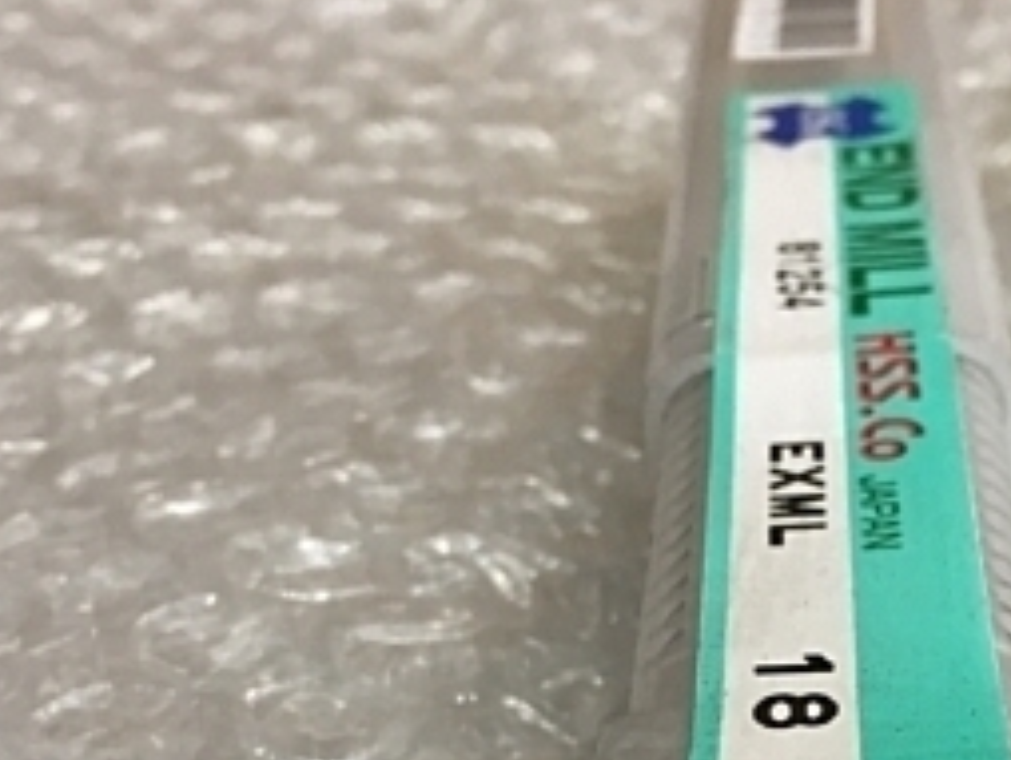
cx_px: 816
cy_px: 923
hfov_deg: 26.1
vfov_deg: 19.0
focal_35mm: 73
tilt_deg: -39.0
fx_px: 2134
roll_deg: +1.1
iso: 50
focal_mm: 4.15
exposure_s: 1/30
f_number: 2.2
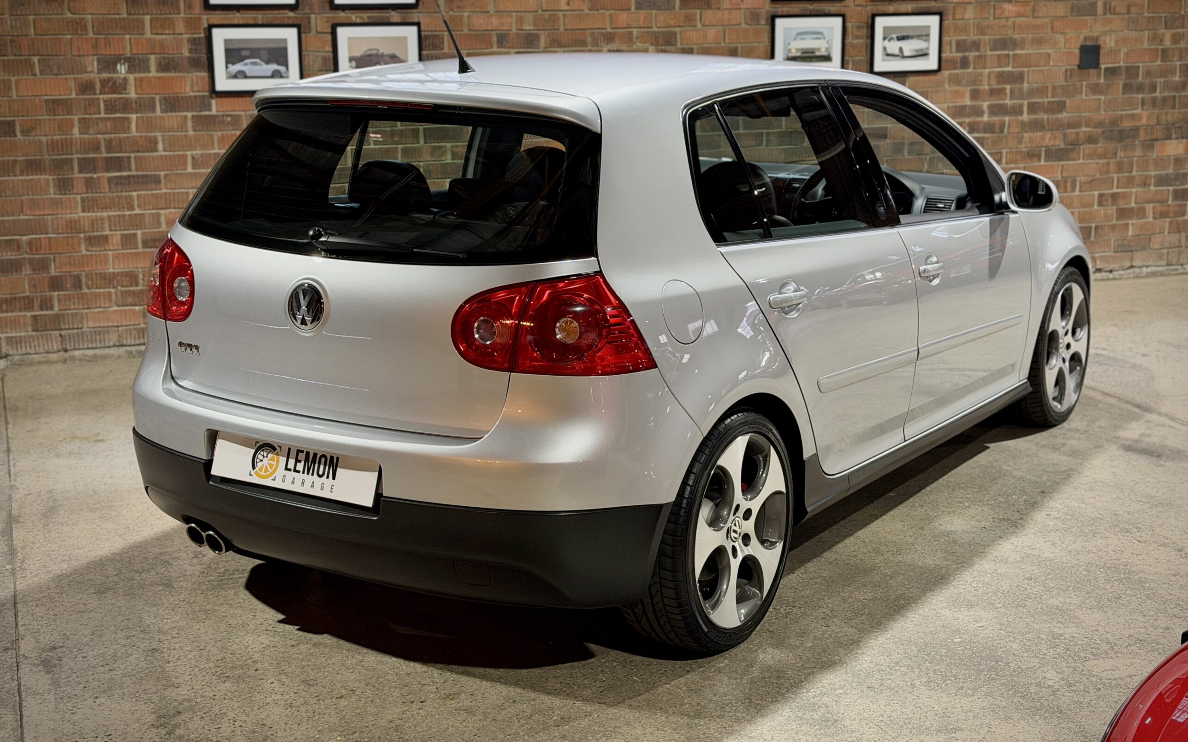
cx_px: 594
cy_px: 309
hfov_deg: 39.6
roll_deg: +0.2
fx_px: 1651
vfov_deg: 25.3
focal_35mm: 51
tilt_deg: -11.8
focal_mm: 6.76
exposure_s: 1/33
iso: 200
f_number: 1.78
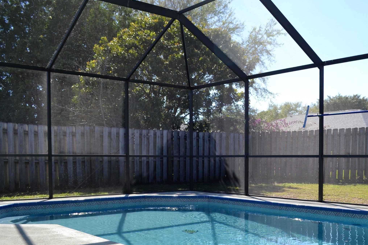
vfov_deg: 32.9
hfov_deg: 47.2
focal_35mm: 40
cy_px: 175
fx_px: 409
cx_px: 260
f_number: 6.3
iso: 100
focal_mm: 18
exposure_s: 1/160
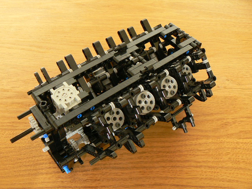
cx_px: 126
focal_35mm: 36
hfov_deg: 51.4
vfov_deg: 39.7
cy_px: 94
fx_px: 262
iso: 100
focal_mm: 6
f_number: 3.2
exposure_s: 1.3
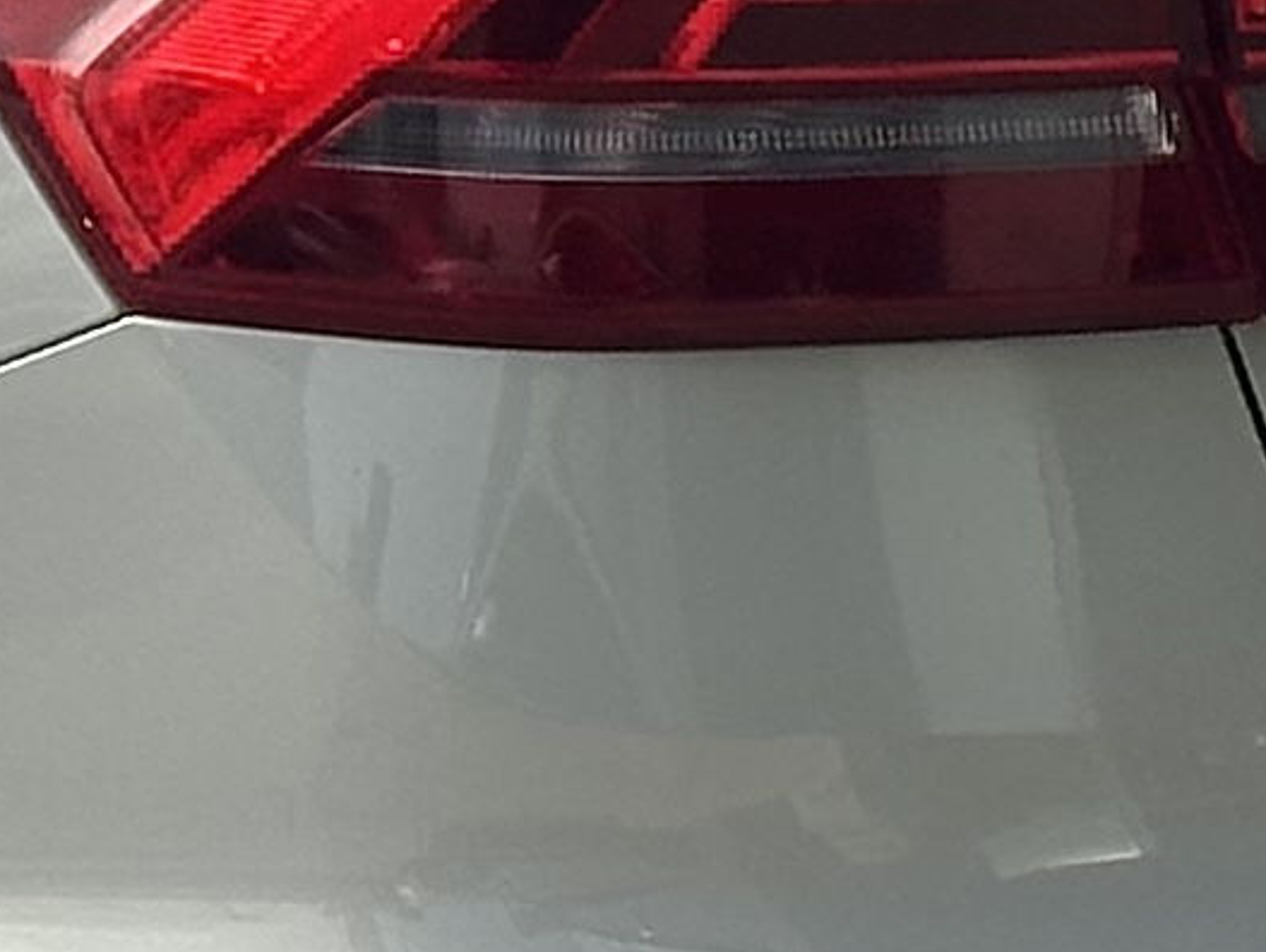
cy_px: 154
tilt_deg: -11.0
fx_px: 13431
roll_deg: -0.3
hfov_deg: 5.4
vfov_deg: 4.1
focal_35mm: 367
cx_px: 216
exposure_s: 1/4566
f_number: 1.78
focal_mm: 6.86
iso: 64
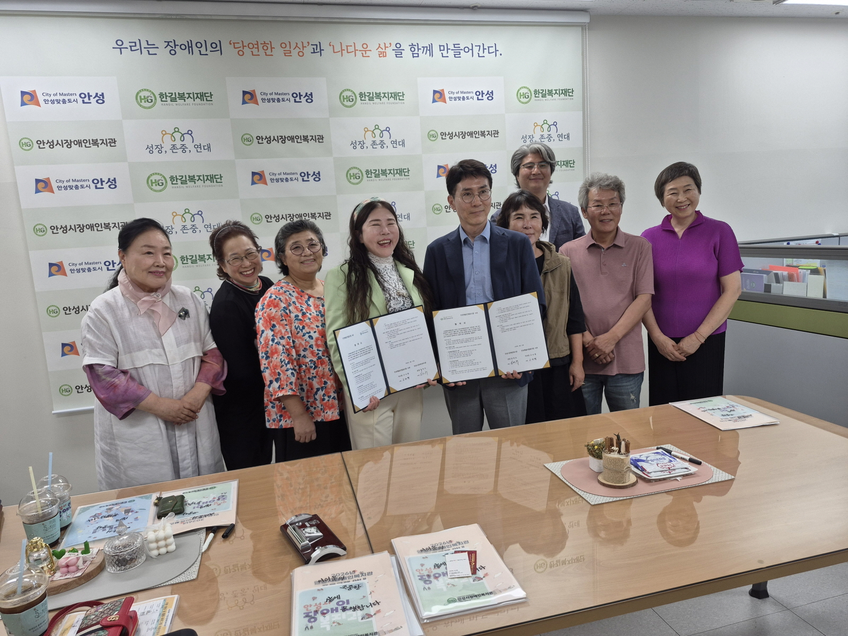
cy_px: 318
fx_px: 563
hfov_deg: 73.9
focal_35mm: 23
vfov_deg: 58.9
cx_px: 424
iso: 64
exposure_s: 1/120
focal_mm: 5.4
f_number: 1.8
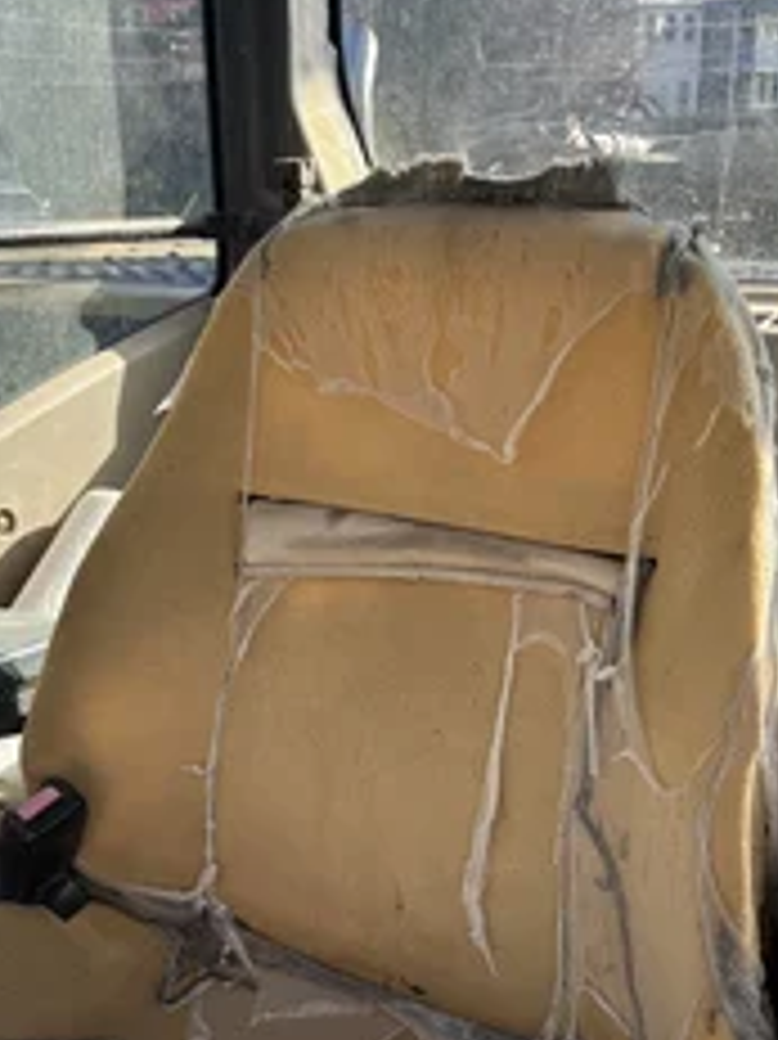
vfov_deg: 41.0
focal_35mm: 45
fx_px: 1350
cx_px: 225
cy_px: 765
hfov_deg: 31.7
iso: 50
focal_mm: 5.1
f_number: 1.6
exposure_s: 1/657
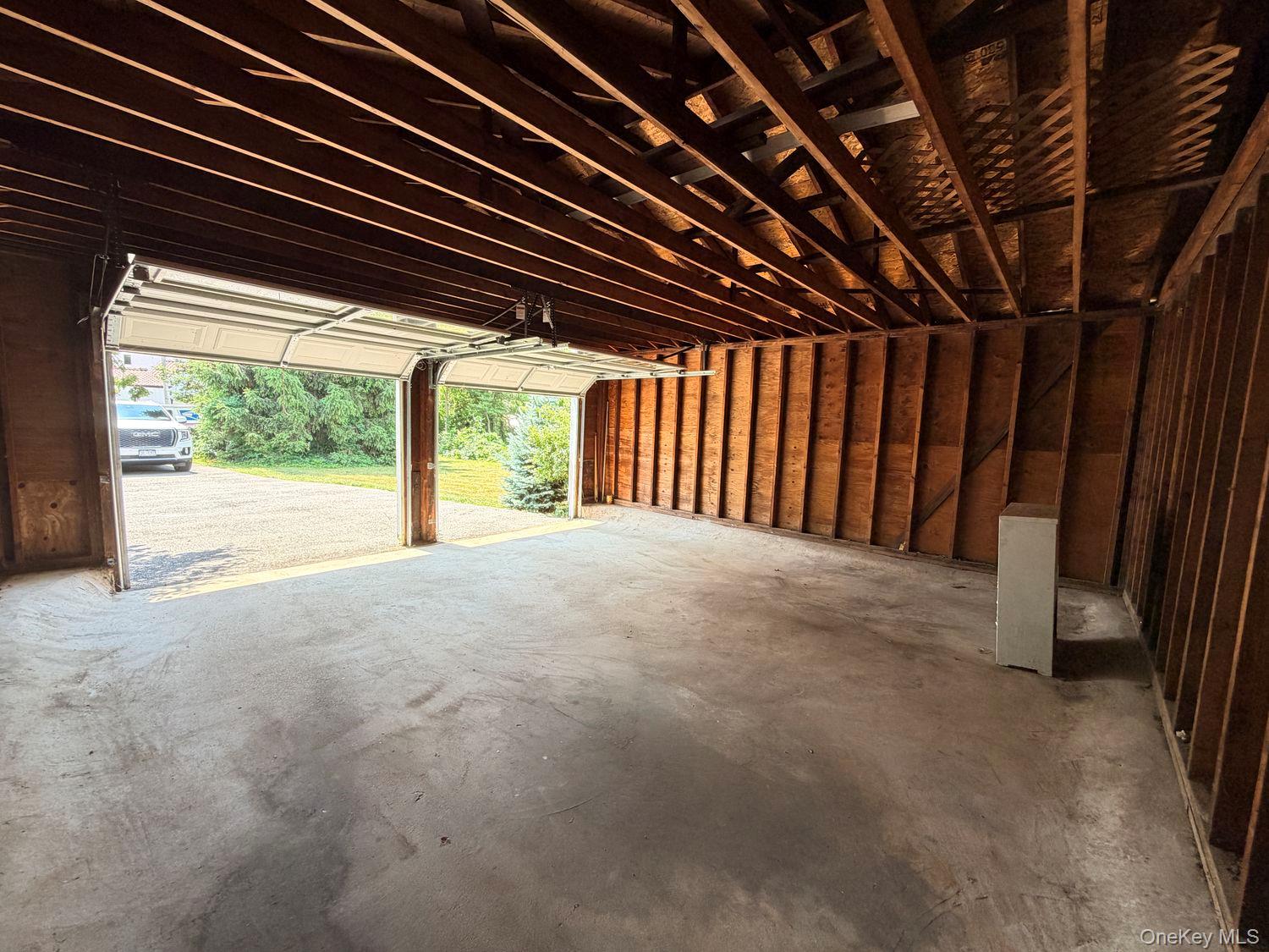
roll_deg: -1.9
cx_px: 634
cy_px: 476
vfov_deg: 85.7
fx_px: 513
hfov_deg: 102.1
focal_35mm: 14
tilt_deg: -5.3
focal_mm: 2.22
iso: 125
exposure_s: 1/121
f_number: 2.2
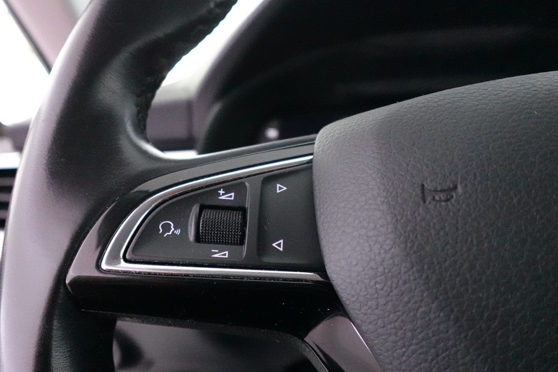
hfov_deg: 67.1
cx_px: 244
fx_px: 418
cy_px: 210
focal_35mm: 27
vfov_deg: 47.8
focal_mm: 7.6
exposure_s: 1/160
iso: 6400
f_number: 2
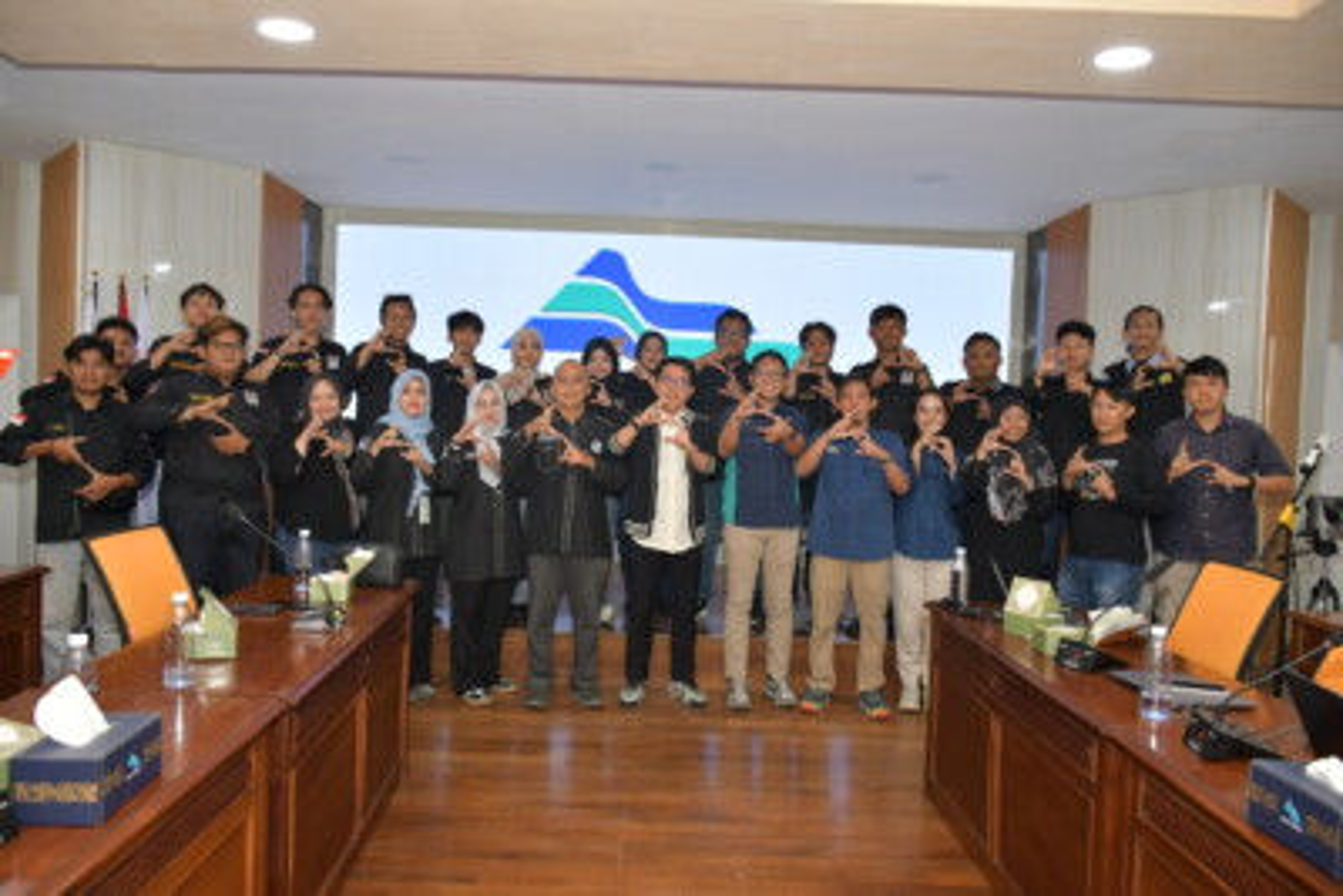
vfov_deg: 48.0
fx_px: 1008
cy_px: 448
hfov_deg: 67.4
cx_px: 672
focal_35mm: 27
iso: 1400
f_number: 3.5
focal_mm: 18
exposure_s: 1/250
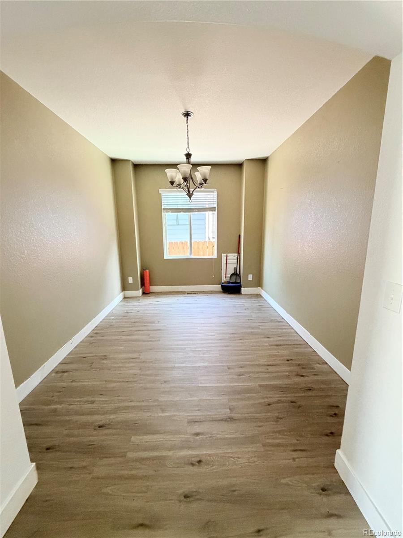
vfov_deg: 102.1
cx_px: 202
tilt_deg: -10.4
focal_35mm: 14
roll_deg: +0.8
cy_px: 269
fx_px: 217
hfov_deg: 85.7
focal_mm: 2.22
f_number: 2.2
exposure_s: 1/60
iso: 640
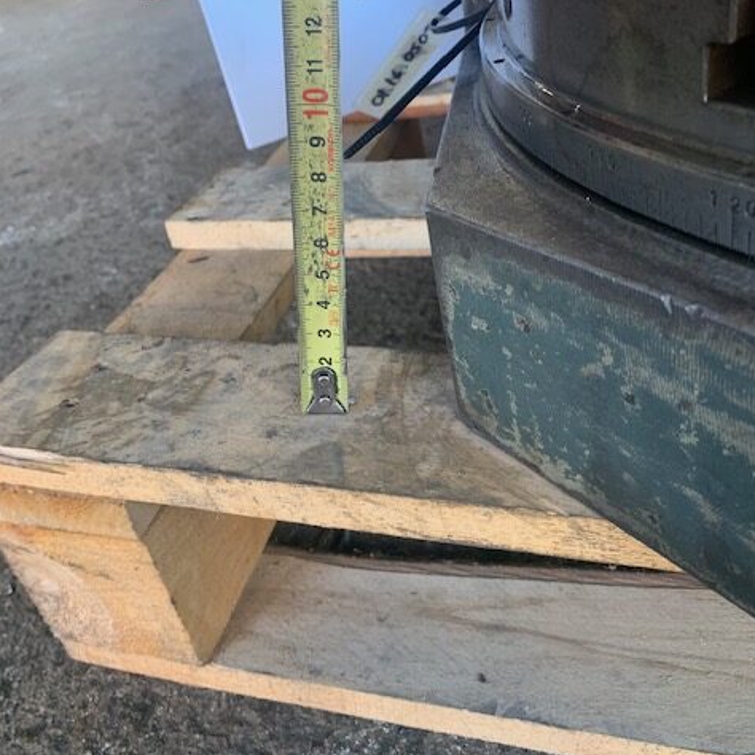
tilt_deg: -31.5
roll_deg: +11.9
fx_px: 765
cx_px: 379
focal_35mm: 31
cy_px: 327
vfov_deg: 52.4
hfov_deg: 52.5
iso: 100
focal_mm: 4.25
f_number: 1.8
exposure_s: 1/80
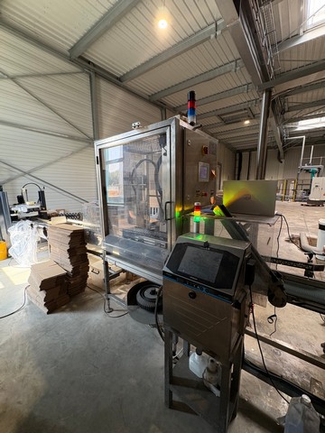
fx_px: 175
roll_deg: -0.5
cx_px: 162
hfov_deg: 85.7
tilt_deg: -9.4
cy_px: 216
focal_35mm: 14
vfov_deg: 102.1
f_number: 2.2
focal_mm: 2.22
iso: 250
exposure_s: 1/100
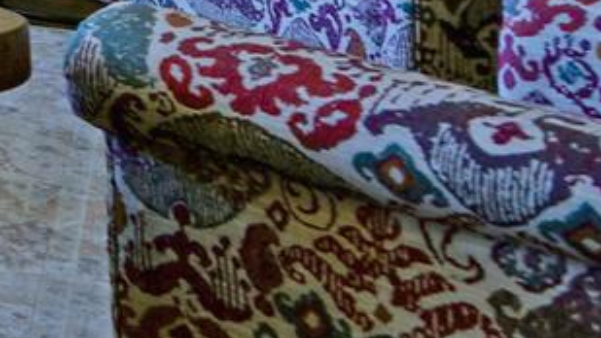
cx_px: -1323
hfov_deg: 10.7
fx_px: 1658
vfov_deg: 9.9
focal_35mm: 104
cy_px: -532
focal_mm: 10
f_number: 5
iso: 100
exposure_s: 1/80
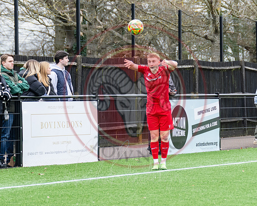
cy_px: 99
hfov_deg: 9.4
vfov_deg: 7.5
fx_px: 1566
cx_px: 180
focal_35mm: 206
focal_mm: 105
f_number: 4
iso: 800
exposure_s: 1/1000
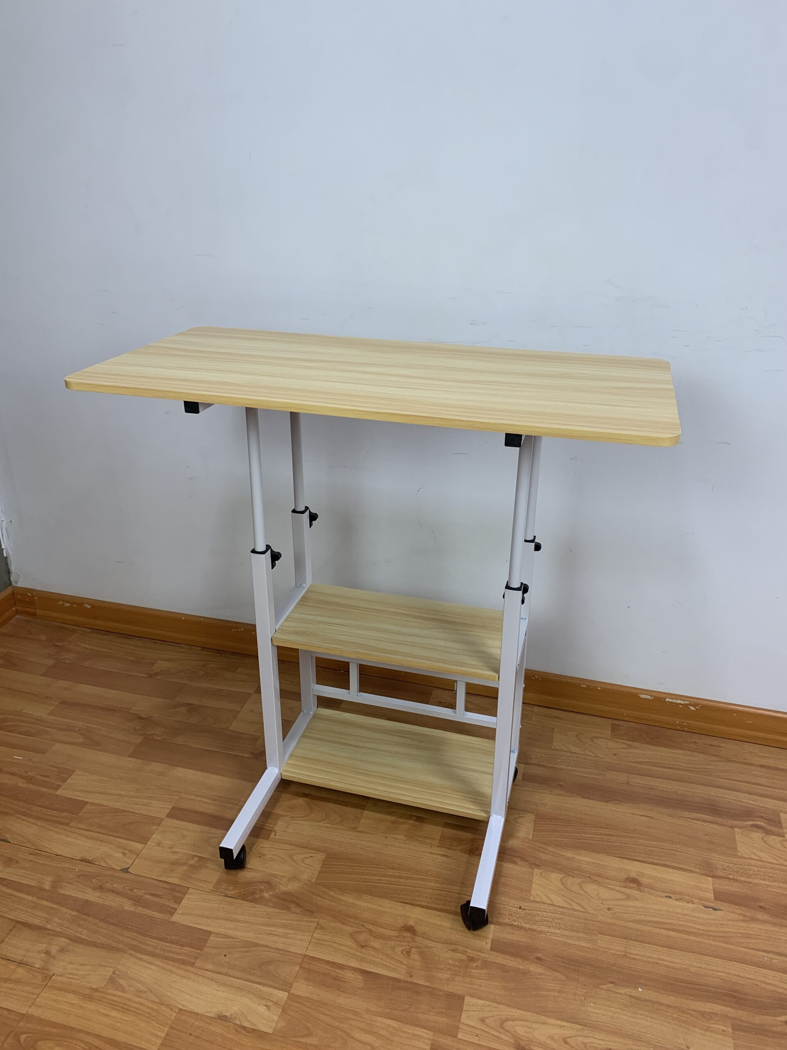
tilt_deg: -24.3
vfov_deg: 67.3
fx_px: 788
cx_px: 394
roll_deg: -0.3
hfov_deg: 53.1
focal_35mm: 26
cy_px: 525
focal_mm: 4.25
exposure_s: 1/107
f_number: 1.8
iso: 100
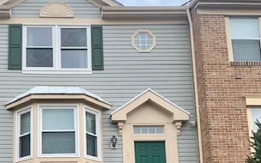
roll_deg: +0.6
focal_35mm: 58
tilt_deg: +12.5
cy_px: 168
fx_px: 413
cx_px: 81
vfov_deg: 21.5
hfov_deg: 34.7
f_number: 1.8
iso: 25
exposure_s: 1/577
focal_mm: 4.25
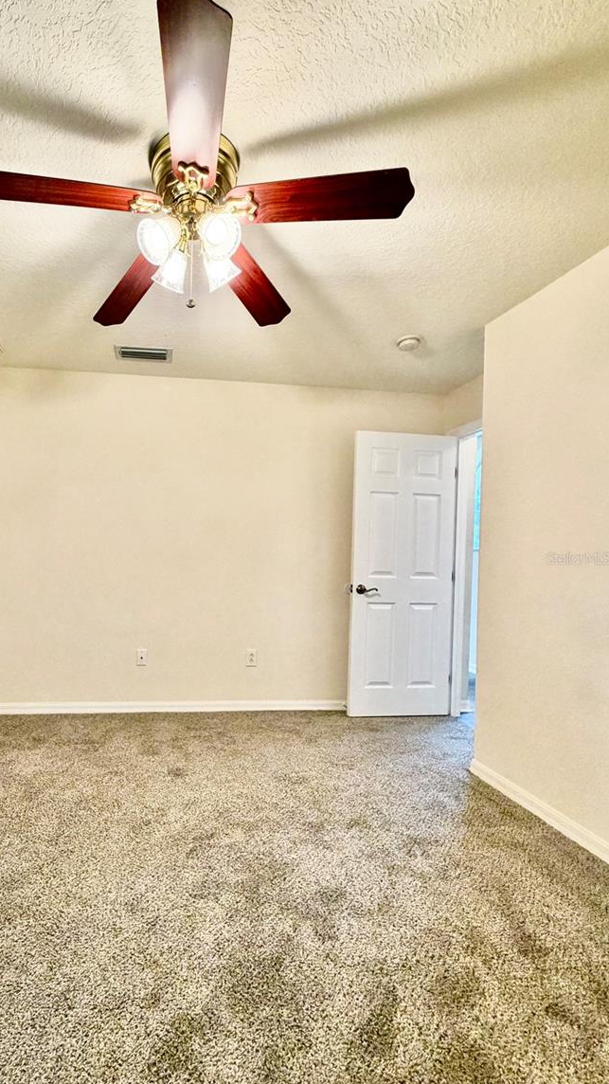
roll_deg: -1.4
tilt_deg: +0.1
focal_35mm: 16
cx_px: 188
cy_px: 558
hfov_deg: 64.7
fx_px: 460
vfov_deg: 99.4
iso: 200
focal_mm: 2.22
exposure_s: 1/60
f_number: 2.2
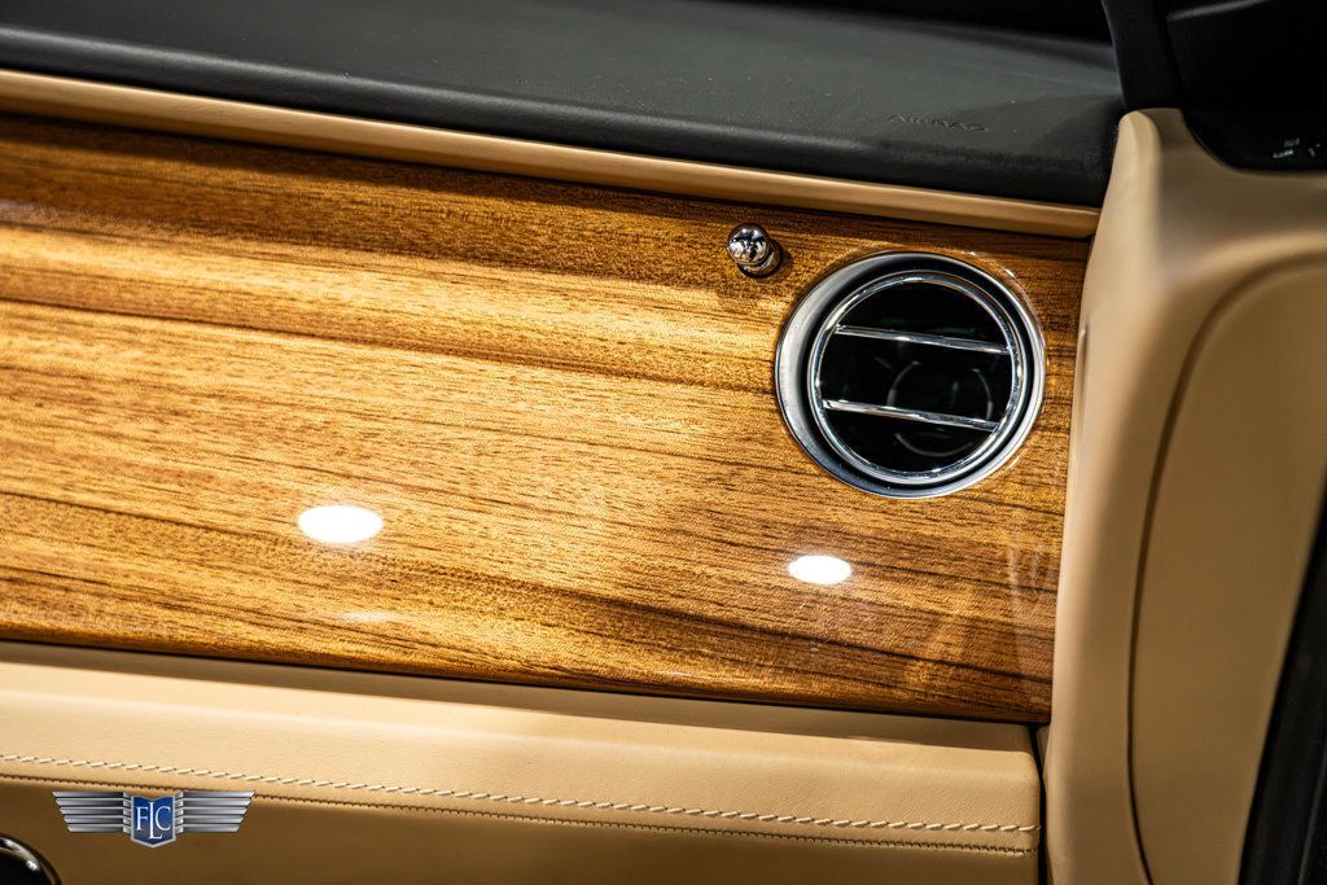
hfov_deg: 36.2
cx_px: 664
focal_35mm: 55
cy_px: 442
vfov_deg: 24.6
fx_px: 2028
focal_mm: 55
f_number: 4
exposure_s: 1/80
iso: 1250
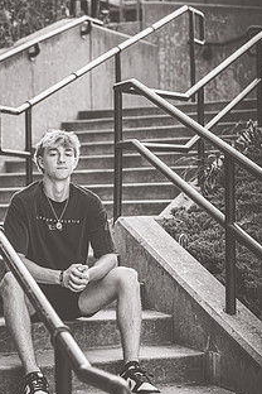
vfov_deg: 20.2
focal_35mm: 101
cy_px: 208
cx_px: 76
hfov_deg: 13.5
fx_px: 1102
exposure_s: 1/160
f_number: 2.8
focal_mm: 70
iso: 800
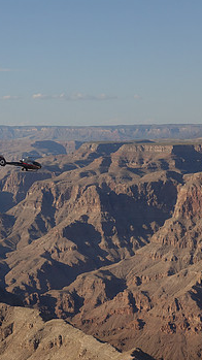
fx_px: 1163
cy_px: 188
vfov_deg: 17.6
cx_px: 62
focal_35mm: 122
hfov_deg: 9.9
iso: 125
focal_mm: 25.7
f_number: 5.6
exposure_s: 1/320
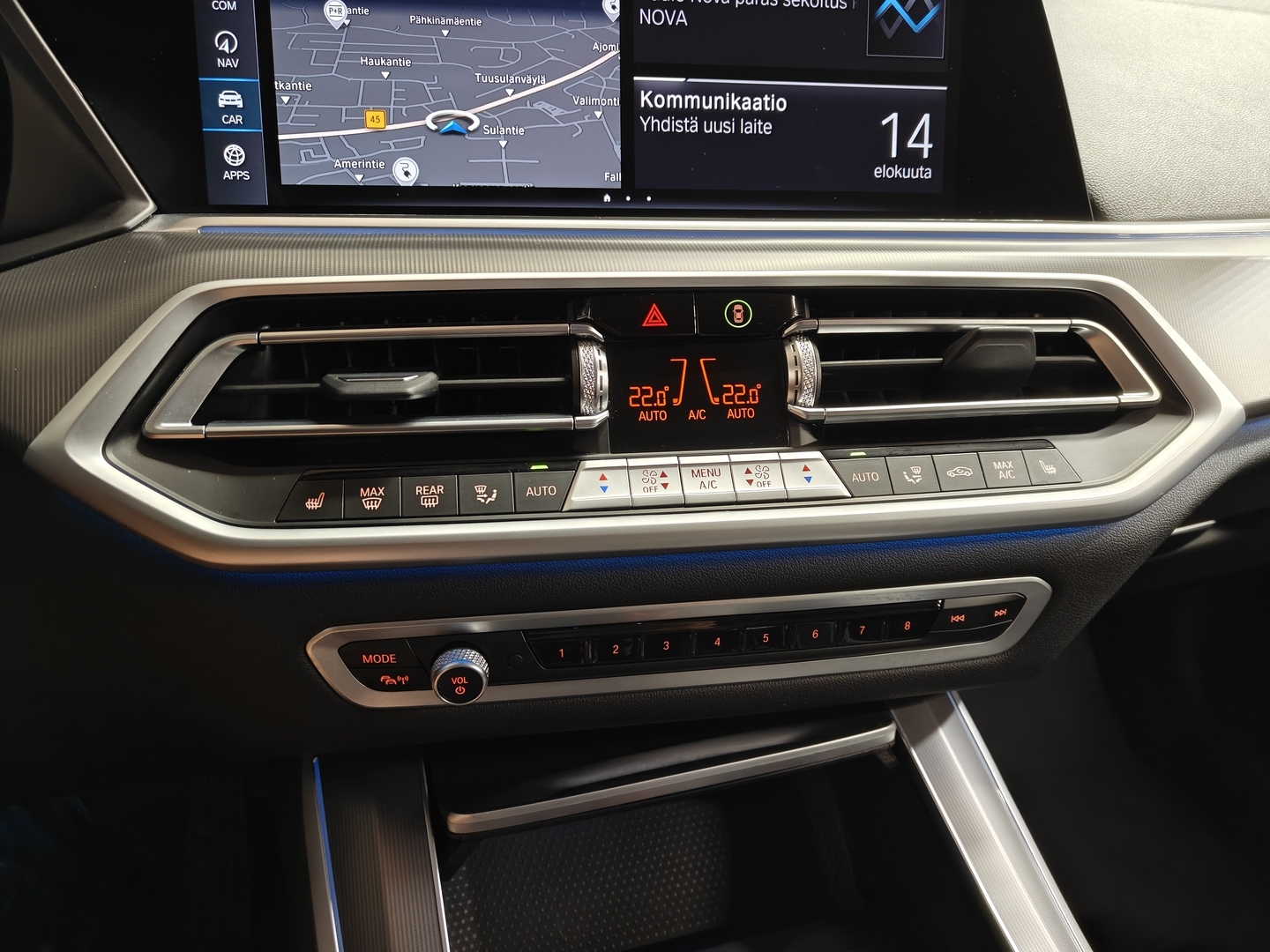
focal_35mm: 24
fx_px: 881
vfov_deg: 56.8
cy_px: 476
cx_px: 635
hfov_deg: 71.6
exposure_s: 1/33
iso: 160
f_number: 1.8
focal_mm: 5.59
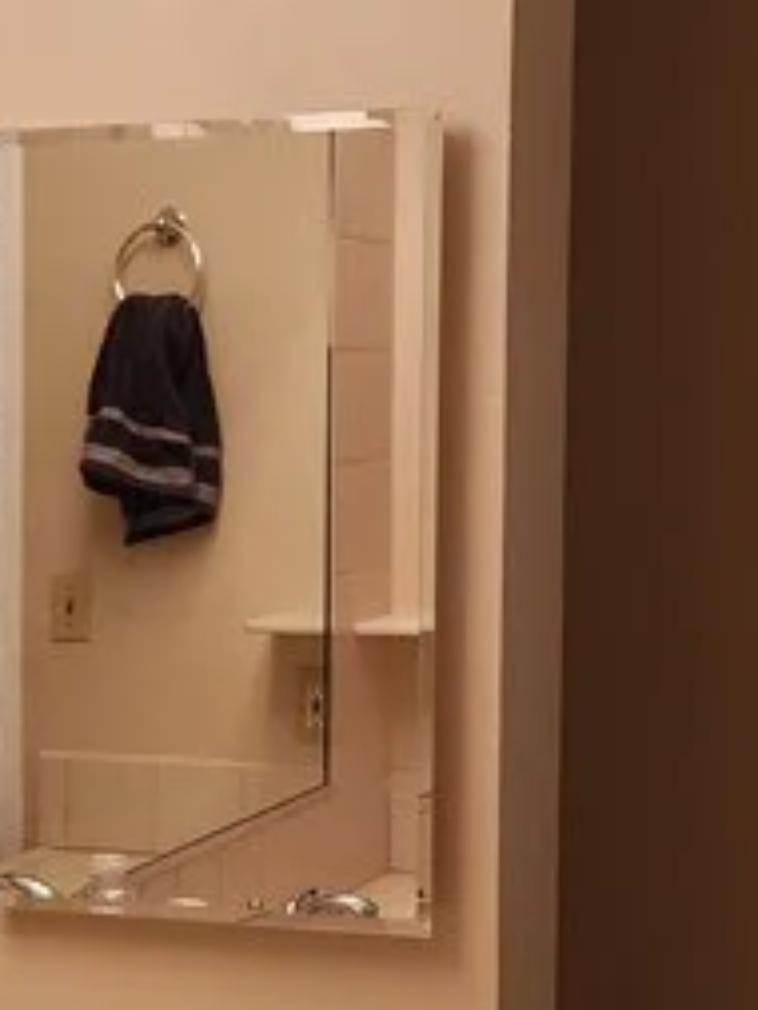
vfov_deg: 20.7
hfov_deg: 15.7
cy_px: 886
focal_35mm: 93
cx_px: 72
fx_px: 2713
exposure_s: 1/120
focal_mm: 5.4
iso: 160
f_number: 1.8
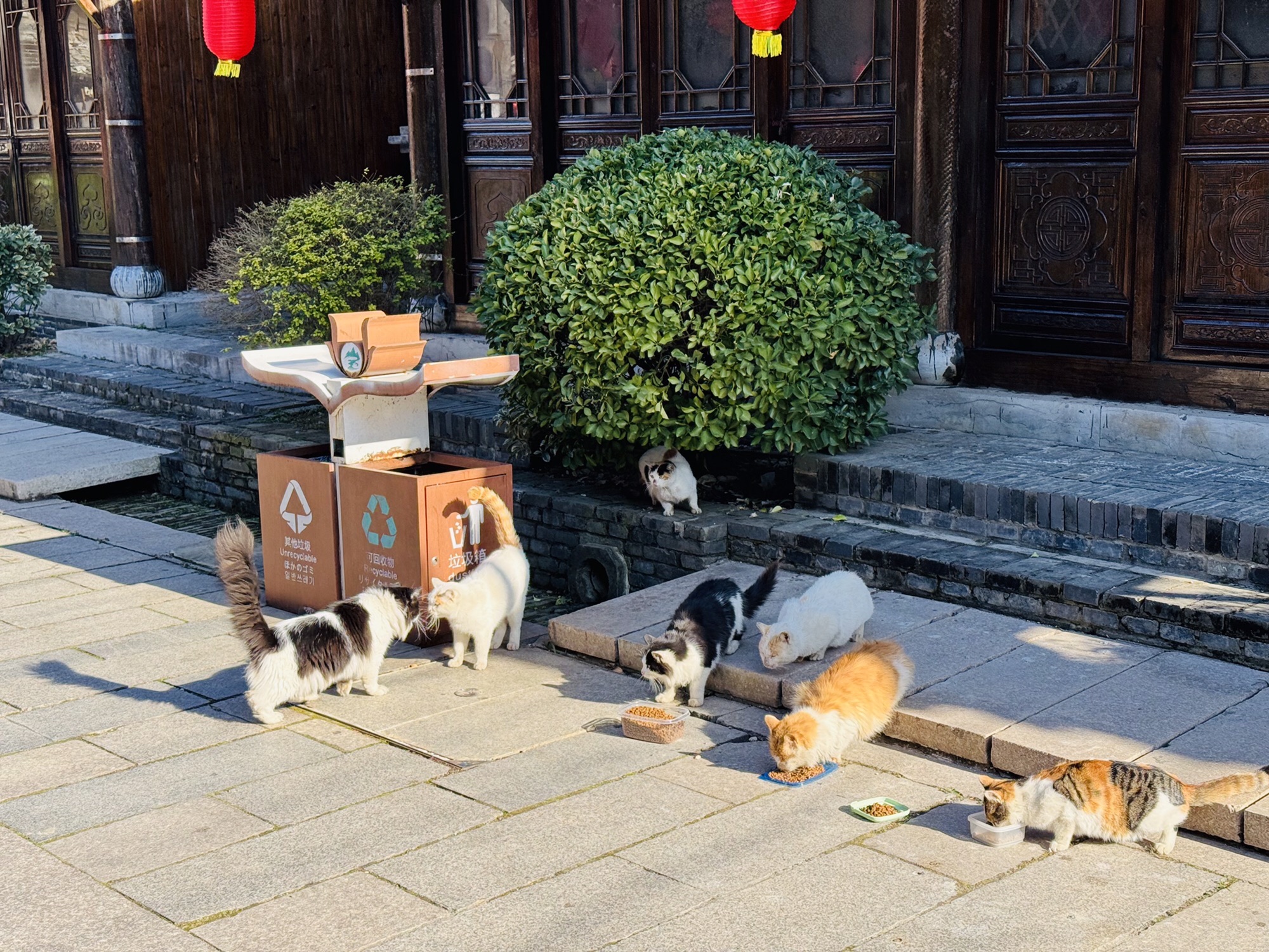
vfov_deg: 30.3
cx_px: 634
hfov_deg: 39.7
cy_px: 476
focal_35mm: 48
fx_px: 1760
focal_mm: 6.76
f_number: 1.78
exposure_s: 1/1133
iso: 64
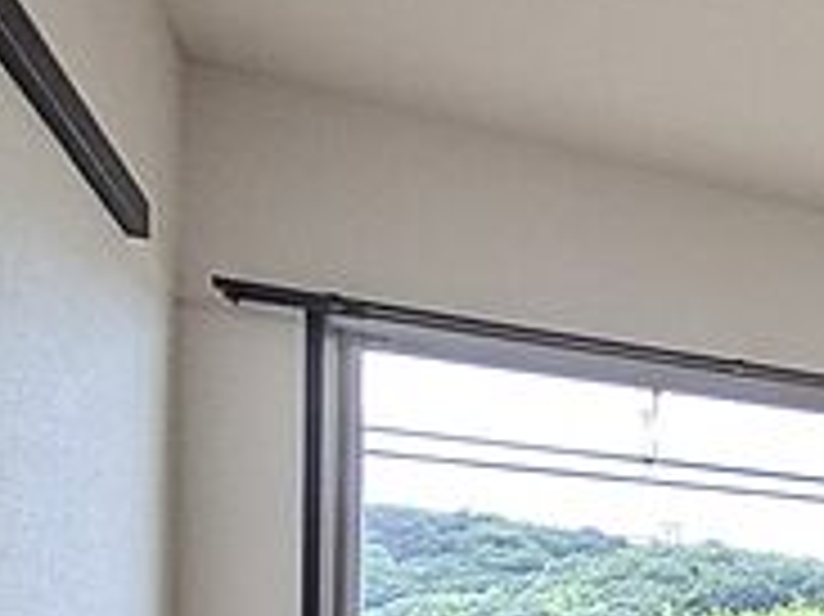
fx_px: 1166
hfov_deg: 23.4
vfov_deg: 27.0
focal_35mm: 49
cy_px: 692
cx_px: 1427
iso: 49
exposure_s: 1/124
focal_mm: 1.83
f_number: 2.2
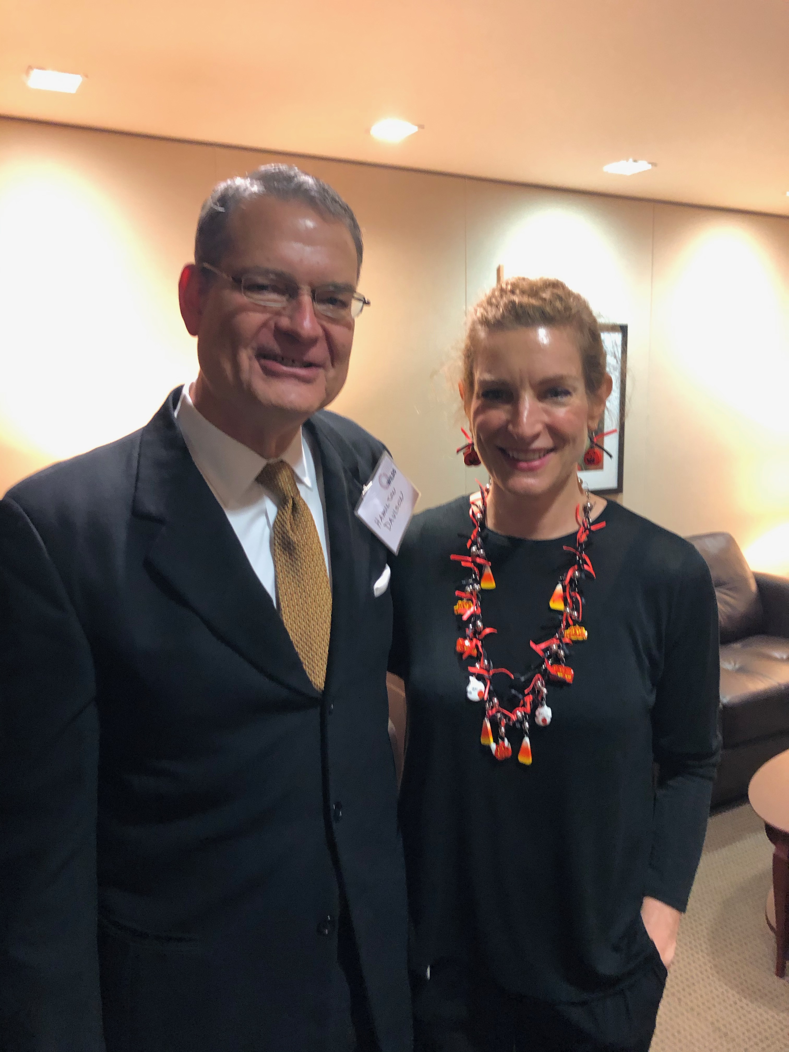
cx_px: 394
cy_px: 526
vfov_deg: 63.4
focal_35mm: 28
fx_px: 851
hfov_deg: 49.7
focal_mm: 3.99
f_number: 1.8
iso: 100
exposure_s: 1/12
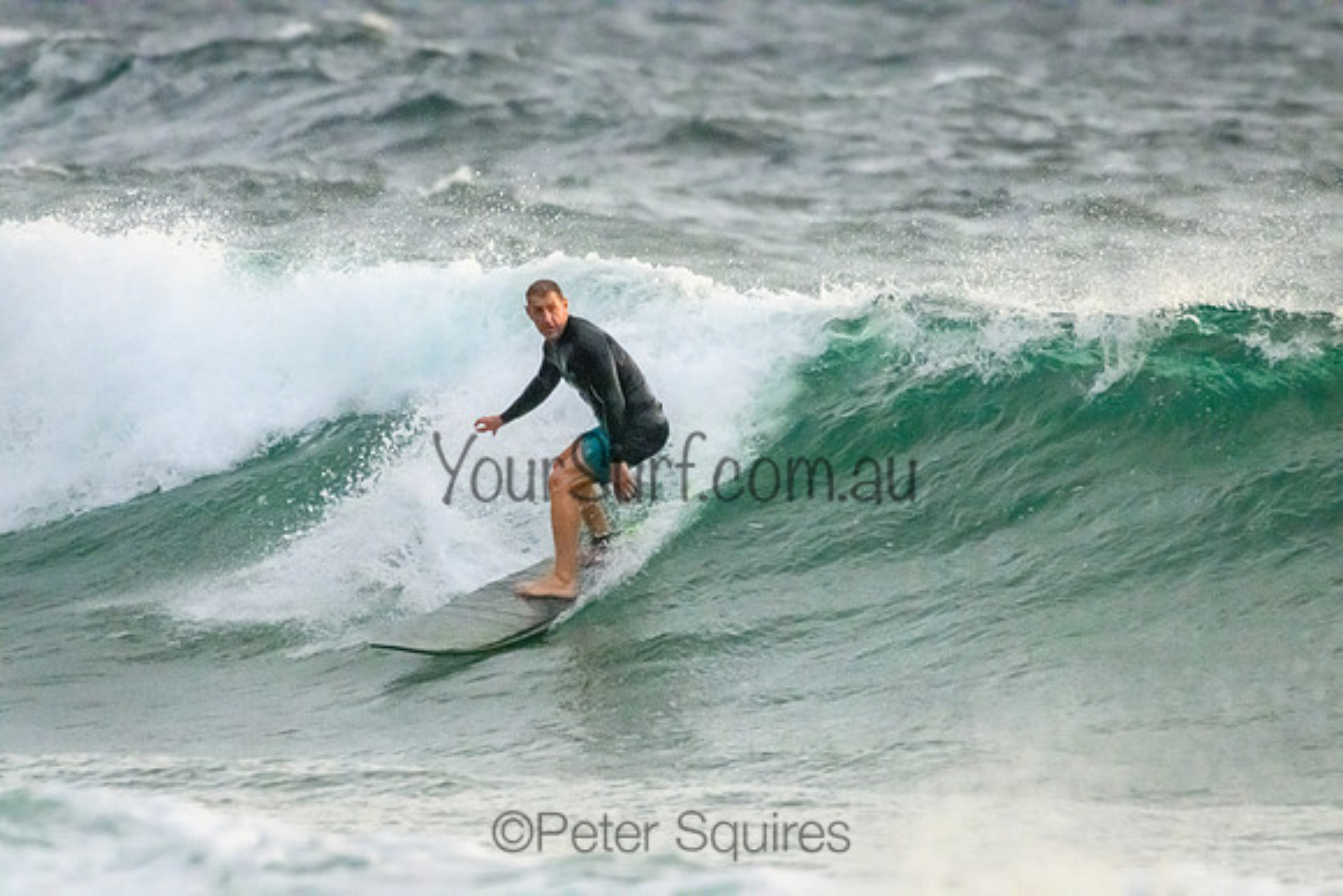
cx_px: 672
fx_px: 37313
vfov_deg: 1.4
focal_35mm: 1000
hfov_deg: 2.1
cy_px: 448
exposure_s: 1/4000
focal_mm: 1000
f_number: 11
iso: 22800
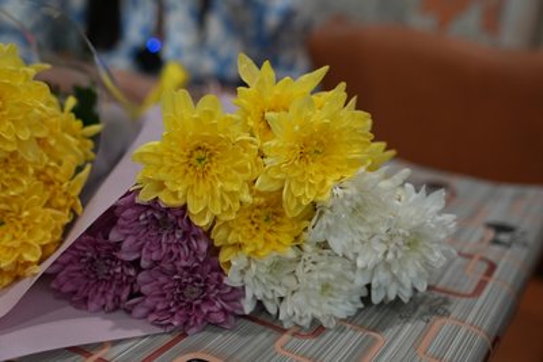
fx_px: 619
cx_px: 272
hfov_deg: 47.4
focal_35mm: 41
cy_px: 181
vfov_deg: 32.7
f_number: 2.8
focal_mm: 41
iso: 2500
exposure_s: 1/160
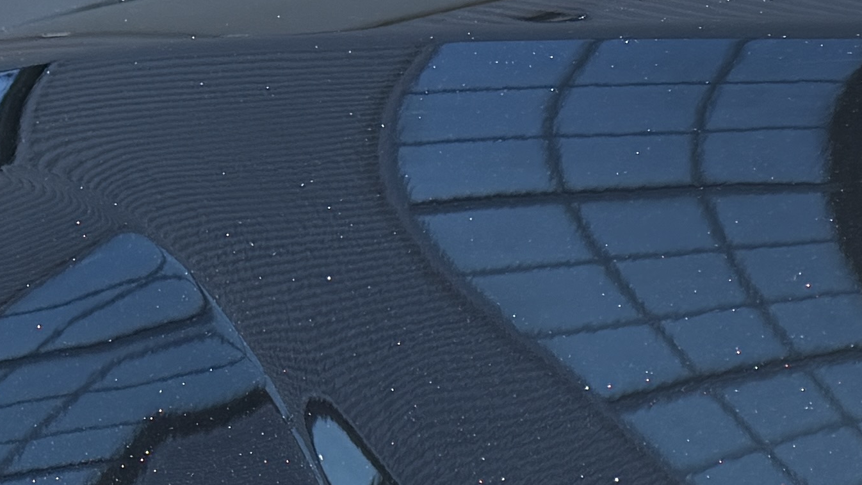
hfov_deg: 17.7
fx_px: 2537
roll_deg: -3.4
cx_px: 1208
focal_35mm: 111
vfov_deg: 9.3
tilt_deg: -27.3
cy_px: 1308
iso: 100
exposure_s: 1/909
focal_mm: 6.76
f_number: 1.78
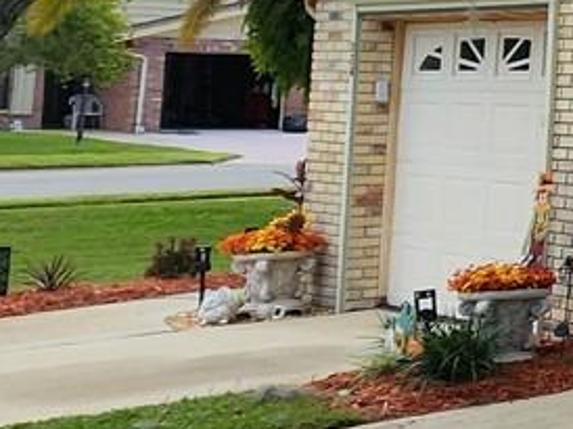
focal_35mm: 76
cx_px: 1466
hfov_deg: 14.0
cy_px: 21
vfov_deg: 18.9
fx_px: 1257
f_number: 2.2
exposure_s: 1/1369
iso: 50
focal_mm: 2.2
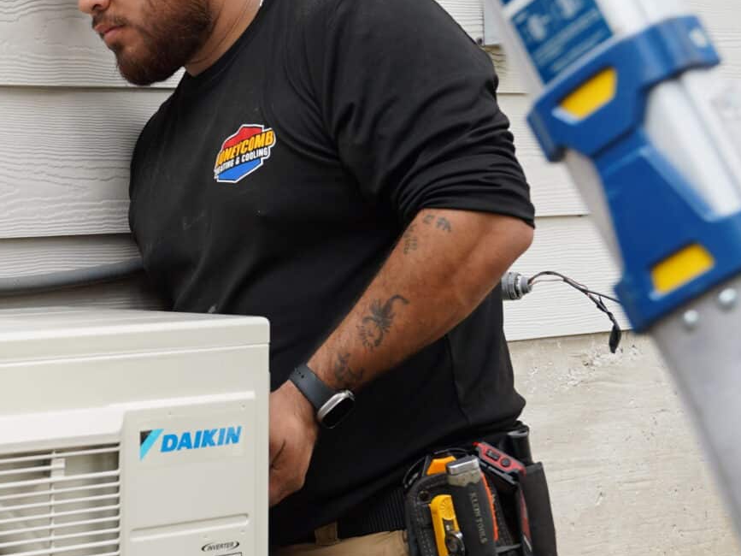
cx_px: -253
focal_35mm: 90
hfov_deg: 19.8
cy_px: 385
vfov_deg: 16.4
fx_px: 1926
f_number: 4
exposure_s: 1/80
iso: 100
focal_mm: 31.7
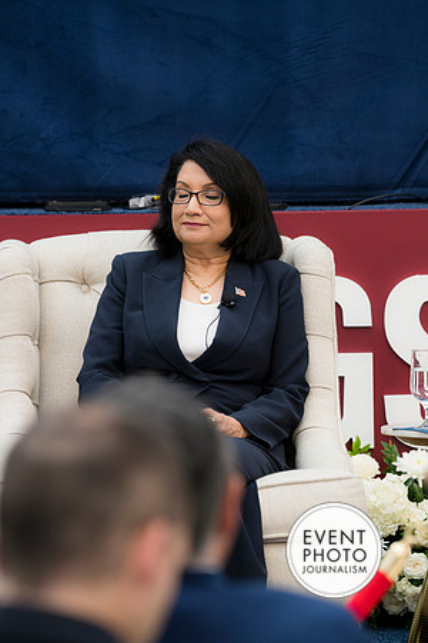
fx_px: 4012
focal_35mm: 225
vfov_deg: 9.1
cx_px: 214
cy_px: 322
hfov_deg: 6.1
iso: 320
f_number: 3.5
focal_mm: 150
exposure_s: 1/250
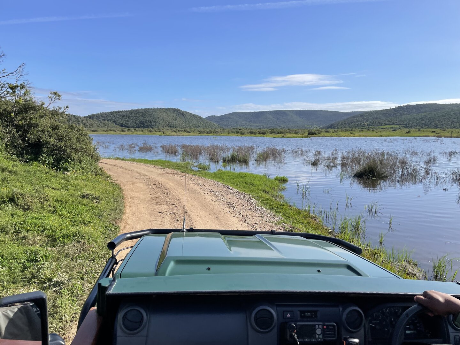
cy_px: 172
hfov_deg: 67.3
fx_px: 346
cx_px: 230
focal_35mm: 26
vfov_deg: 53.1
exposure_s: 1/3300
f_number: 1.6
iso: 32
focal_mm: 4.2
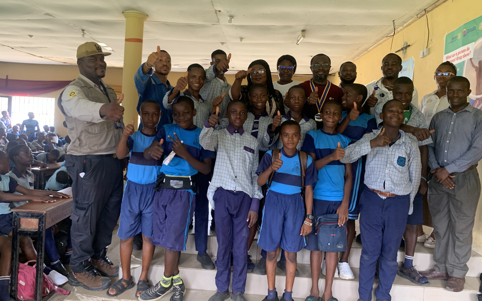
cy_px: 132
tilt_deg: -0.6
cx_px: 240
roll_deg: -5.0
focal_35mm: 28
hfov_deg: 66.5
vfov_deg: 44.4
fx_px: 368
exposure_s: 1/60
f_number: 1.8
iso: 250
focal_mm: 4.25
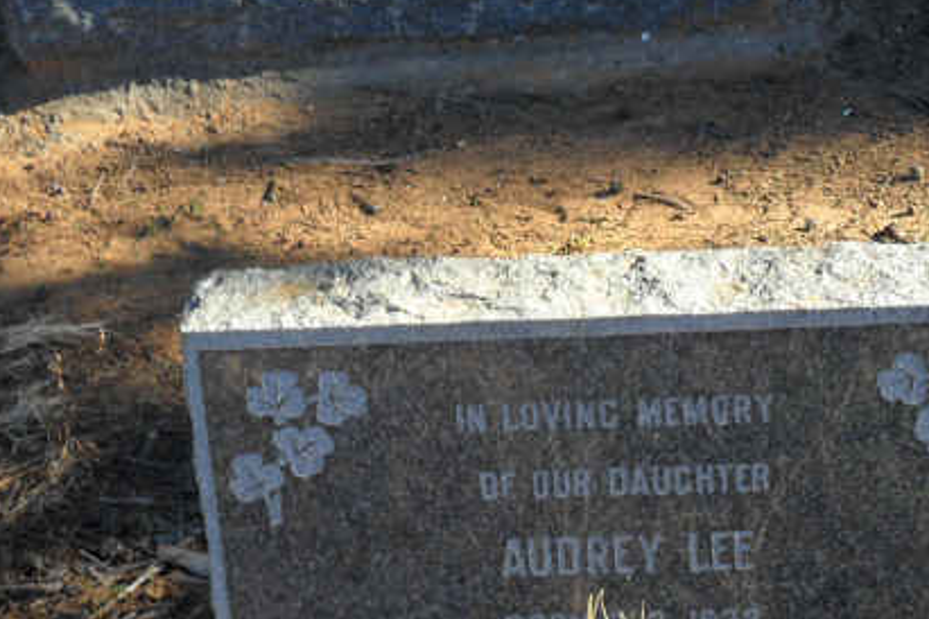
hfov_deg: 20.8
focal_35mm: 98
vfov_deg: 13.9
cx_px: 504
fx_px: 2529
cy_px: 473
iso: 100
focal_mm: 11.2
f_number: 5.6
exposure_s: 1/90
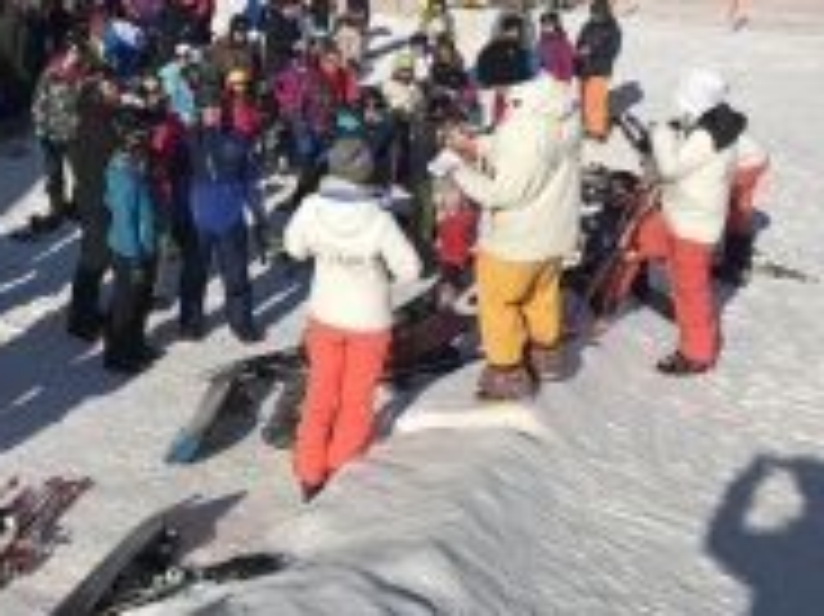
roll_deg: -2.9
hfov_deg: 33.5
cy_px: 27
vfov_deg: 25.5
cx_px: 122
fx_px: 1308
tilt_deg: -7.4
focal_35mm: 55
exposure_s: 1/4566
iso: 20
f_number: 1.8
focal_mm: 3.99
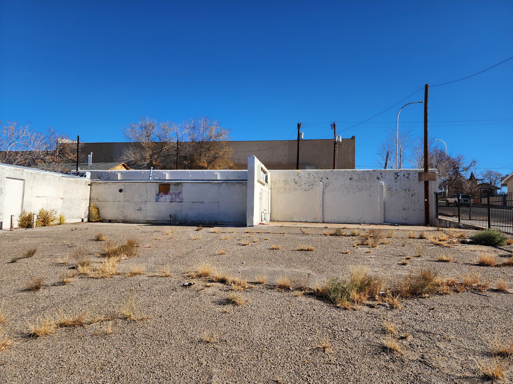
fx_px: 341
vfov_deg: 58.9
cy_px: 192
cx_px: 256
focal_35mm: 23
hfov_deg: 73.9
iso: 12
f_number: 1.8
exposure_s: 1/1497
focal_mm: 6.4
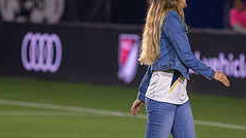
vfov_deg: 2.4
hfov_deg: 4.2
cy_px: 76
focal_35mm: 510
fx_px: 3327
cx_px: 137
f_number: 2.8
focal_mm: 200
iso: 1600
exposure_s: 1/2500
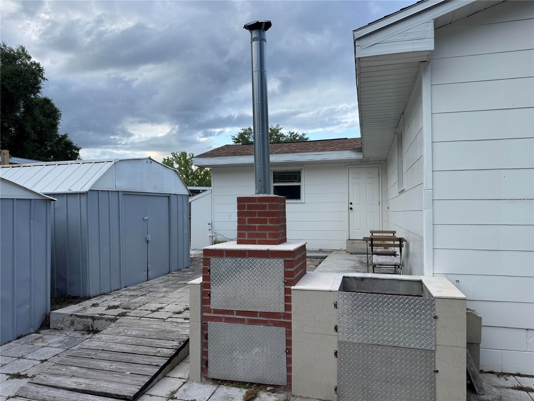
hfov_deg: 71.6
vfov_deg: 56.8
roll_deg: +0.2
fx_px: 370
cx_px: 267
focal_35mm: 24
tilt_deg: +0.5
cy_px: 200
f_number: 1.78
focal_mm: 6.76
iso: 80
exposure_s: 1/1112
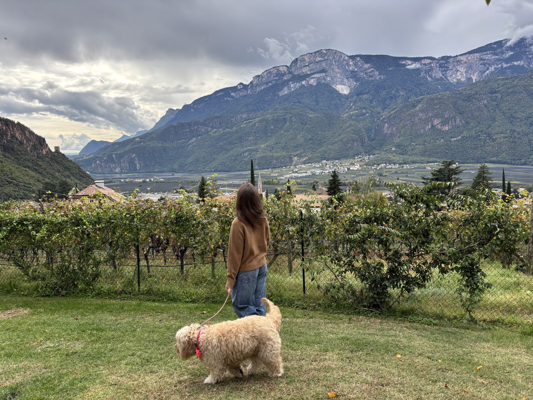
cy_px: 200
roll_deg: +1.3
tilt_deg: -5.3
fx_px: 400
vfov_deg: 53.1
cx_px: 266
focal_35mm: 26
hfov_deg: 67.3
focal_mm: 5.96
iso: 50
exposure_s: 1/752
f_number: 1.6
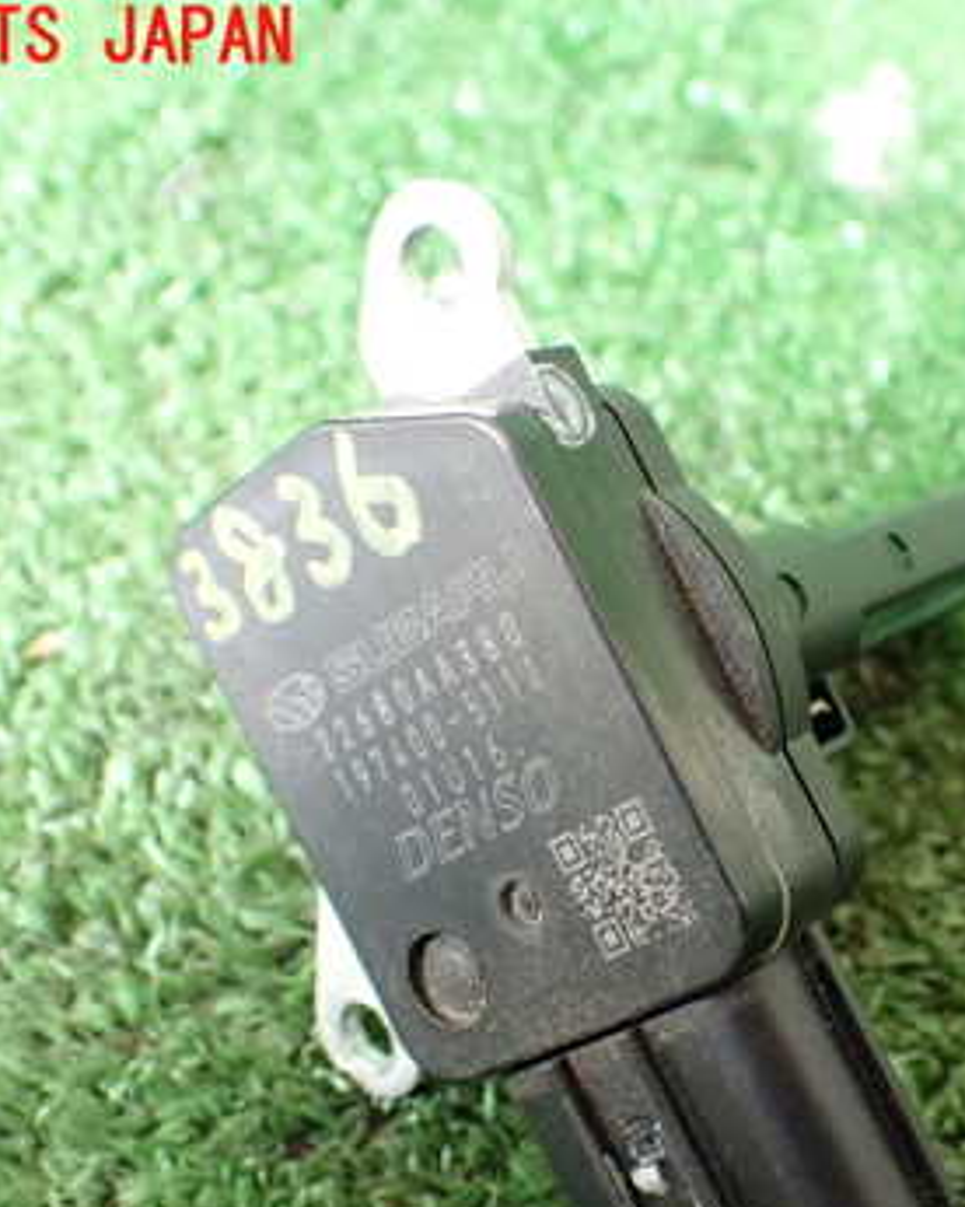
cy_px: 784
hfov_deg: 29.3
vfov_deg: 36.4
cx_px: 706
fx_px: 1821
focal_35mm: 51
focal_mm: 5.4
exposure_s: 1/100
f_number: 2.3
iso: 800
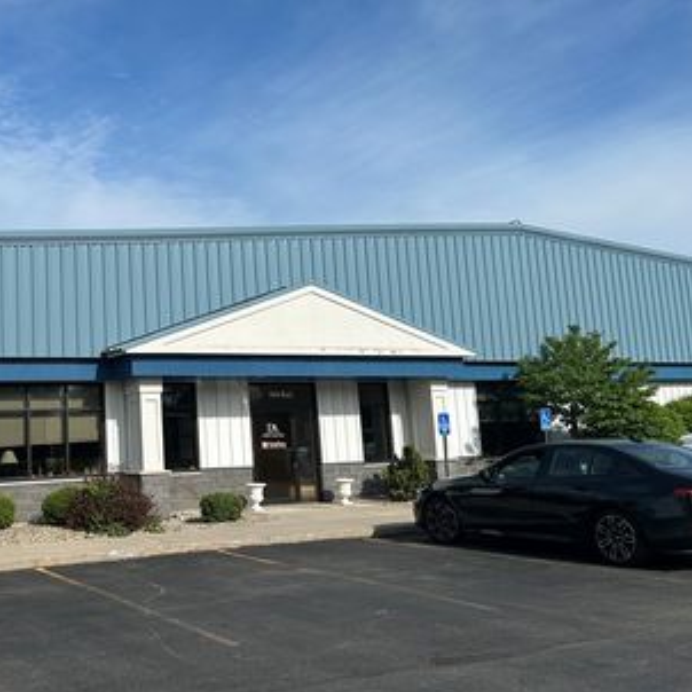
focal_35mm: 38
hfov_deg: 42.1
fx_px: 859
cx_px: 147
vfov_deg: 43.8
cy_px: 317
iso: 50
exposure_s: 1/5882
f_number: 1.5
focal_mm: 5.7
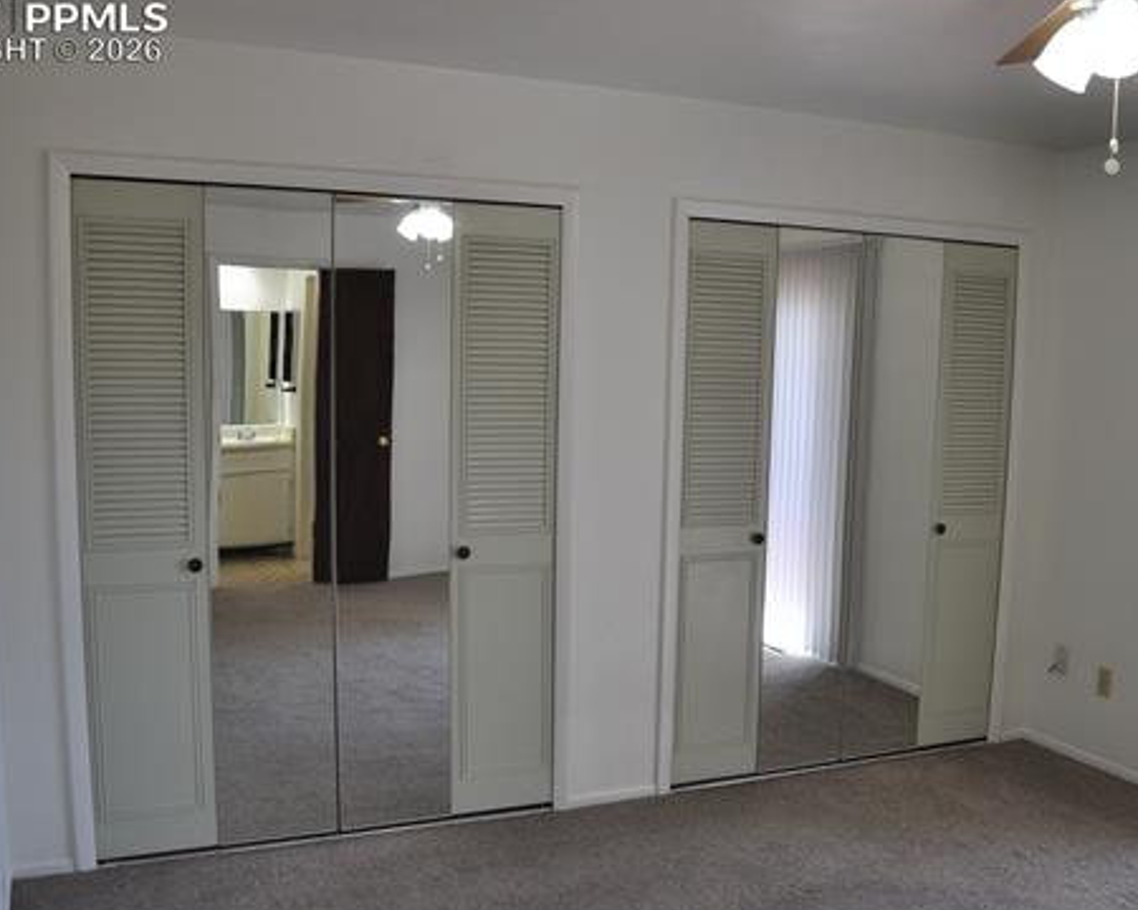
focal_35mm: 36
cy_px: 511
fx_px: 1212
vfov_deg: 41.1
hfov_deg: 50.1
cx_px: 660
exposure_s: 1/100
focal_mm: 18
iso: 400
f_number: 5
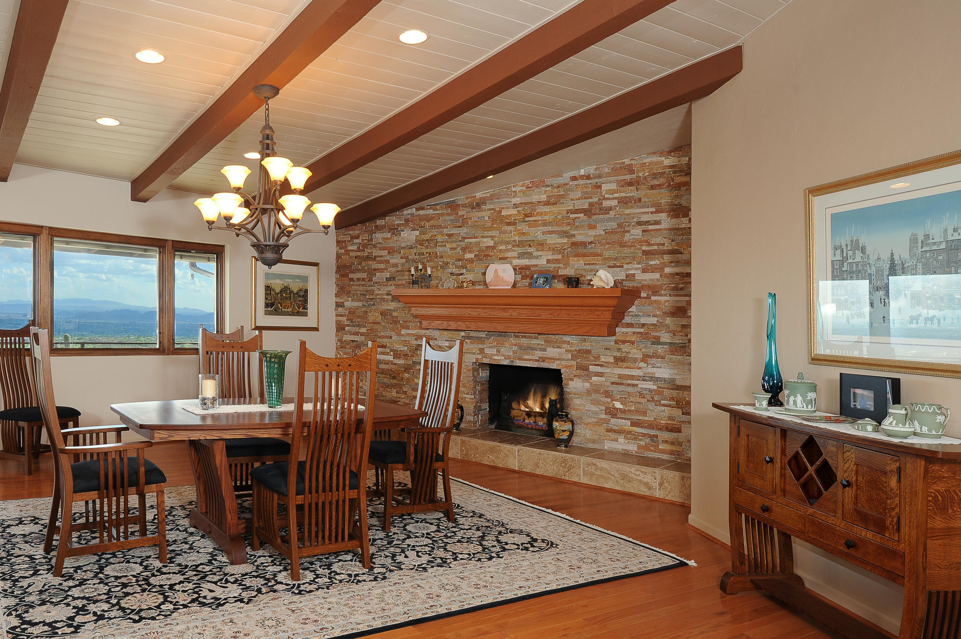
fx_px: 694
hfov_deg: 68.5
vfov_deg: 49.4
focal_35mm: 26
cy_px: 362
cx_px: 371
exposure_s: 1/30
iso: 400
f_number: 8
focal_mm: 21
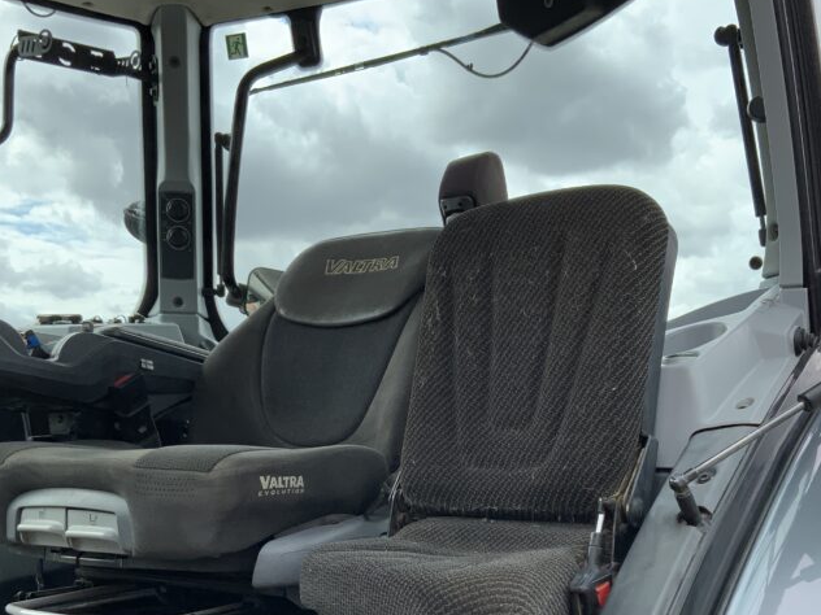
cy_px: 459
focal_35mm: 47
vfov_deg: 30.4
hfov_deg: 40.4
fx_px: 1115
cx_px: 447
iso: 16
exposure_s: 1/749
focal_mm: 3
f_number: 1.8
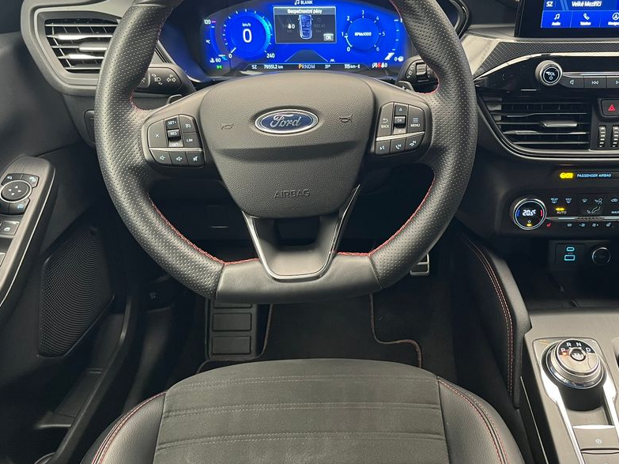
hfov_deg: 53.8
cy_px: 175
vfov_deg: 41.5
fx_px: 608
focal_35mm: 34
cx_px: 356
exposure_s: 1/60
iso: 500
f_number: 1.6
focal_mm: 5.1
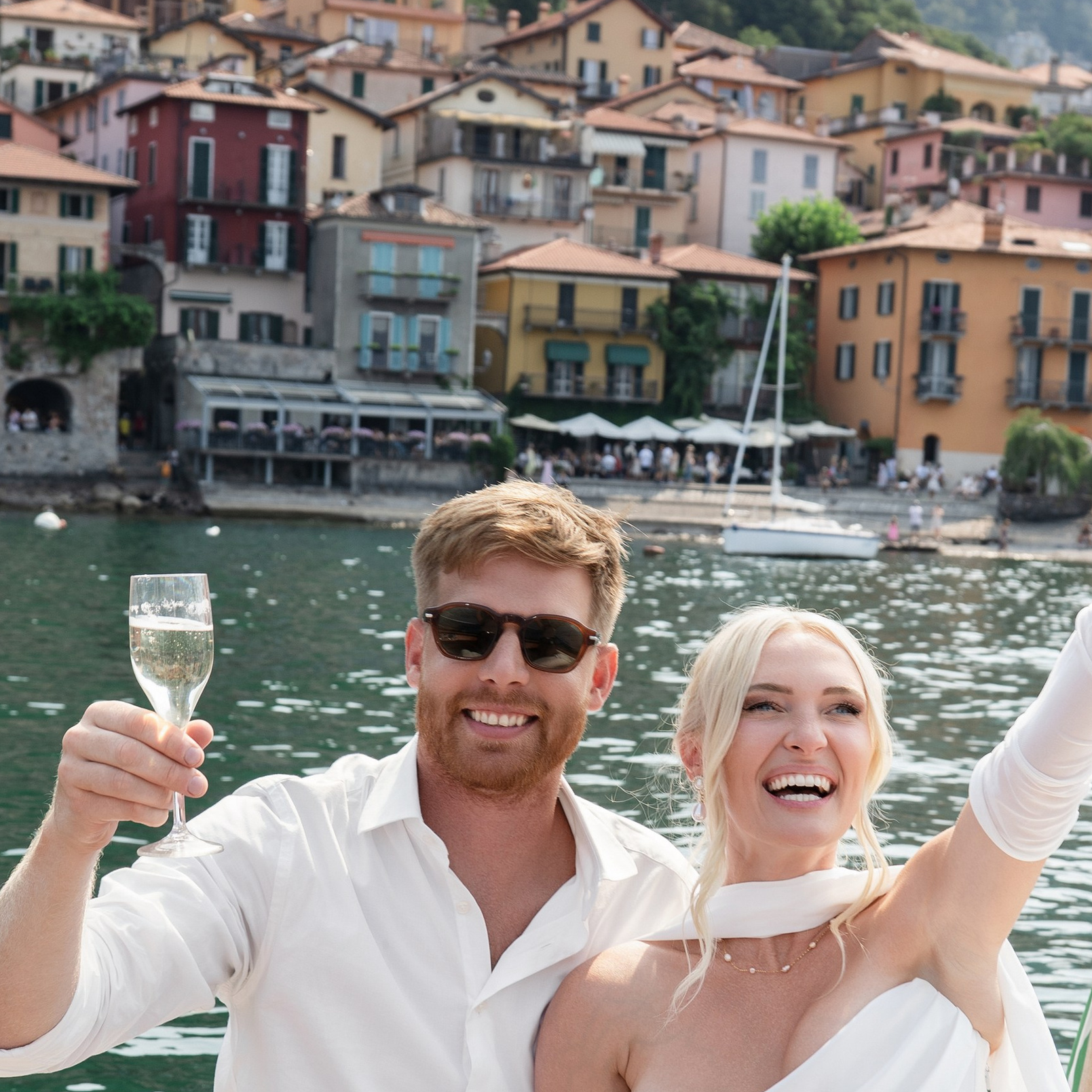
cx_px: 571
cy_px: 881
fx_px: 2534
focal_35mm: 71
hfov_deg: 24.3
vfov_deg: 23.9
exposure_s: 1/250
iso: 80
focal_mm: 35
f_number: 6.3
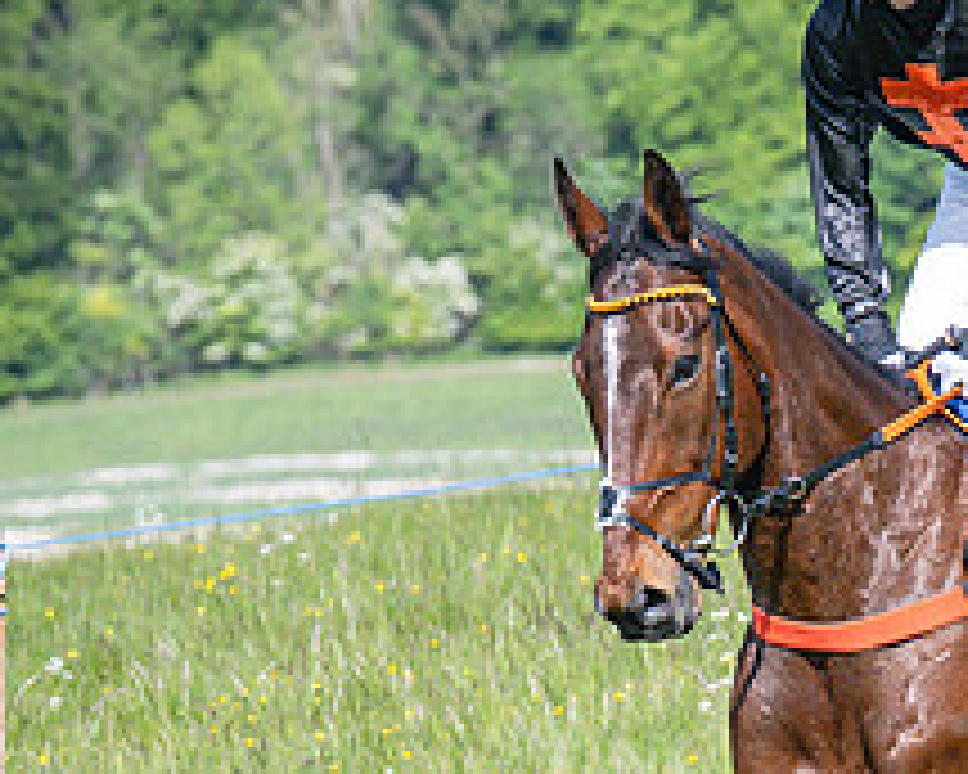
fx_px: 18249
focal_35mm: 637
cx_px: 622
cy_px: 879
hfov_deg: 3.0
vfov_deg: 2.4
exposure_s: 1/3200
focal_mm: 115
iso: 400
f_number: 4
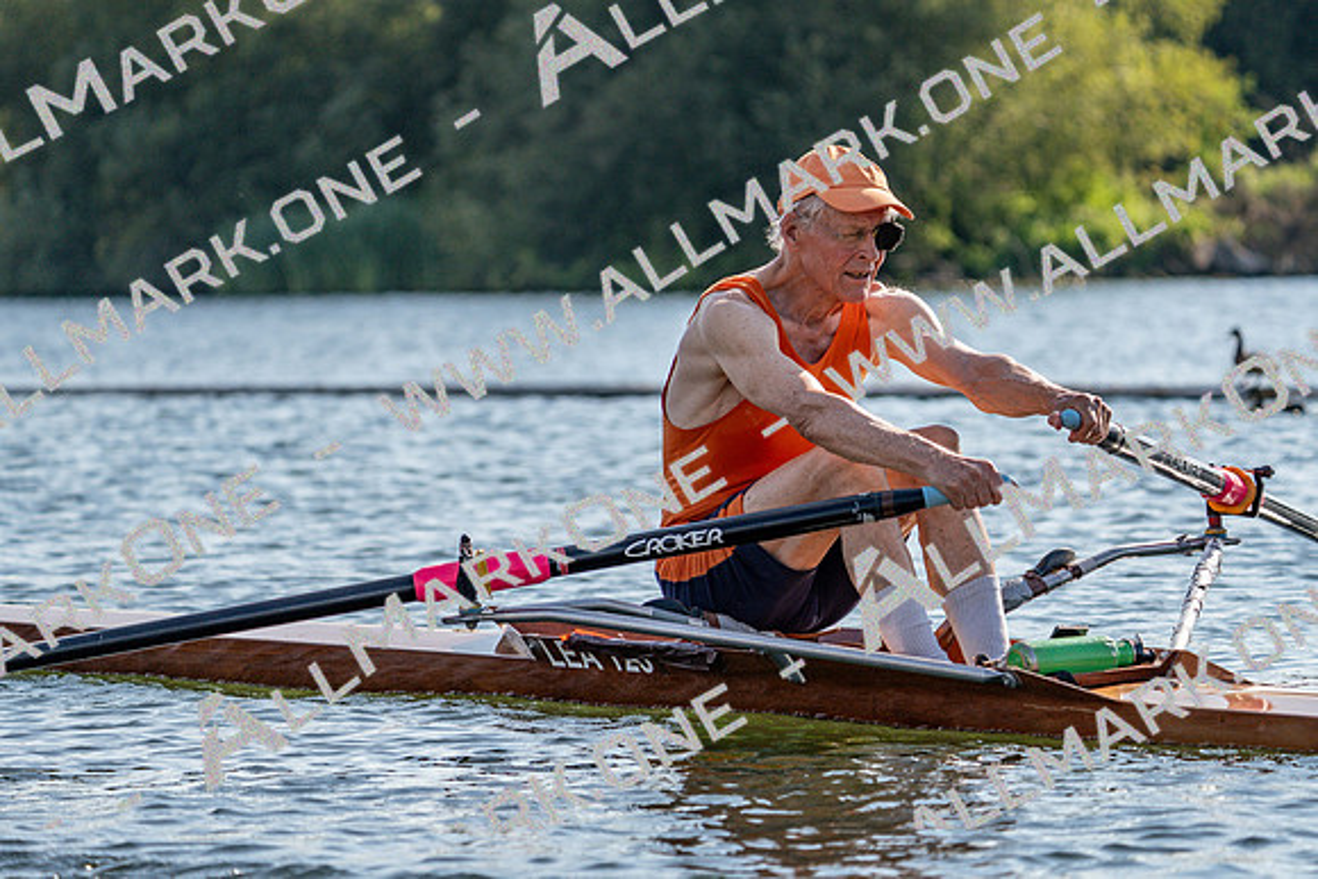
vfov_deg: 6.9
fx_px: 7324
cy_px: 440
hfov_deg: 10.3
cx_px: 659
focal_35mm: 200
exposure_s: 1/1600
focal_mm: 200
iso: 250
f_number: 5.6
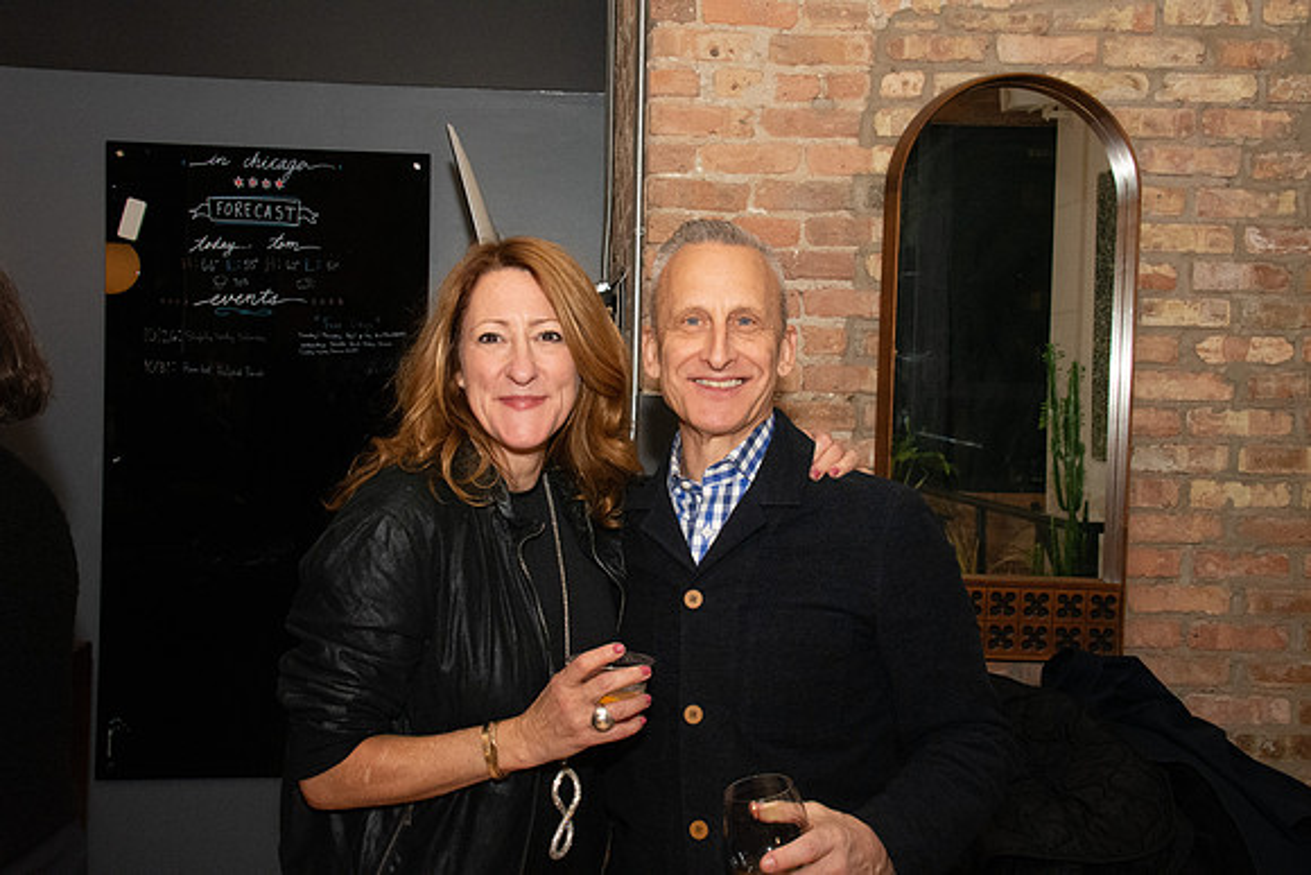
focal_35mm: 48
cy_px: 438
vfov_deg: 28.1
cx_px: 656
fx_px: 1748
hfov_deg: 41.1
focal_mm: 32
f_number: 11
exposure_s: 1/125
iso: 5000
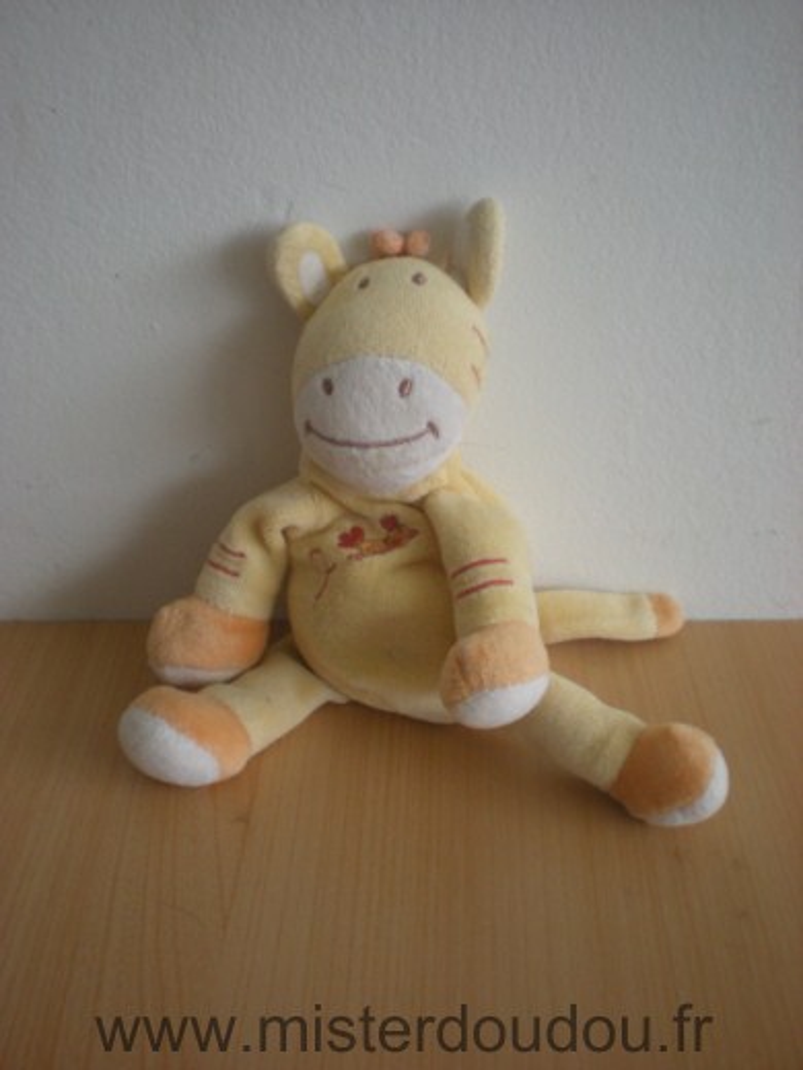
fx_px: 1175
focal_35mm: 38
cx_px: 402
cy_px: 535
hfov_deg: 37.7
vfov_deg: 49.0
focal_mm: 6.3
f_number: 3.1
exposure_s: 1/11.1
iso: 200
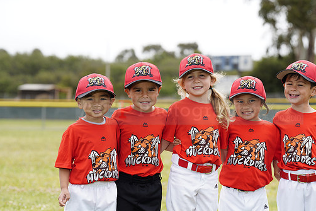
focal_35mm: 156
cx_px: 181
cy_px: 106
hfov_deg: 13.2
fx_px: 1370
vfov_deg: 8.8
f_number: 5.6
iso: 100
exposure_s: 1/250
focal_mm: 135
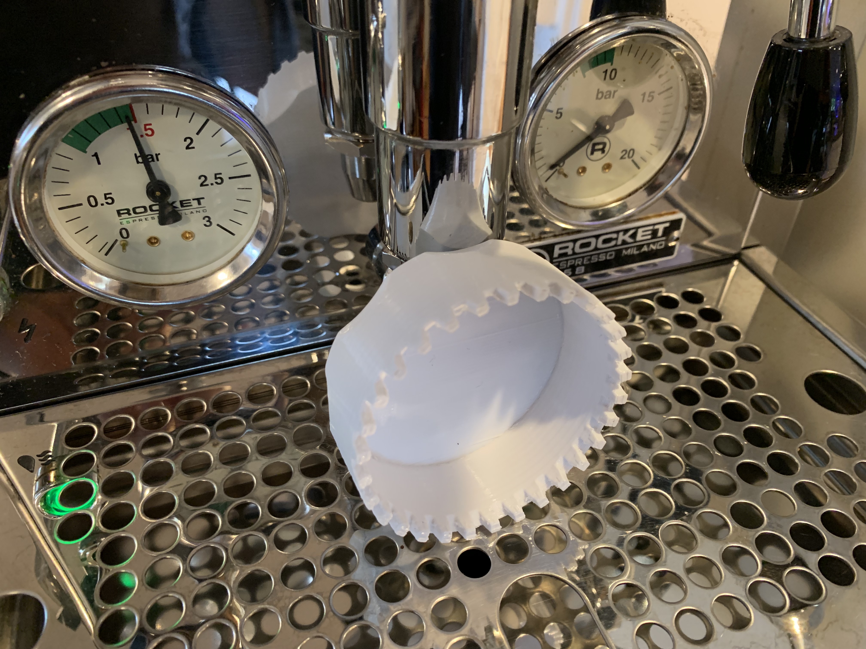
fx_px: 650
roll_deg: -0.8
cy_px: 324
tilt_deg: -40.8
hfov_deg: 67.3
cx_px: 433
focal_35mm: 26
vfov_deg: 53.1
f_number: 1.8
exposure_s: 1/40
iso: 320
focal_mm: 4.25
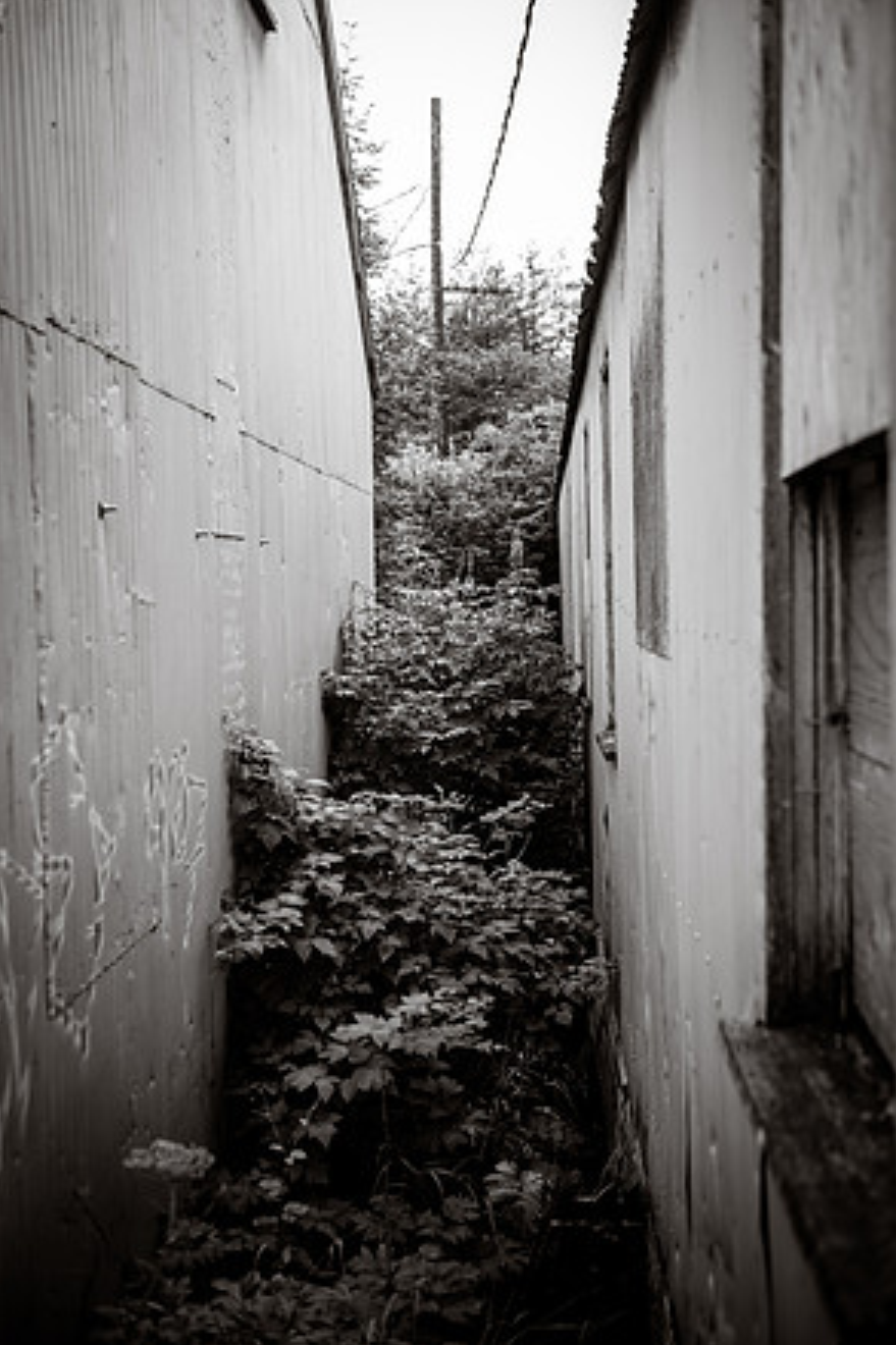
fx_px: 1606
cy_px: 660
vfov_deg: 45.4
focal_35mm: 43
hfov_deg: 31.2
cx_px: 450
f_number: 2.8
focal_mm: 42
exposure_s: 1/250
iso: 100
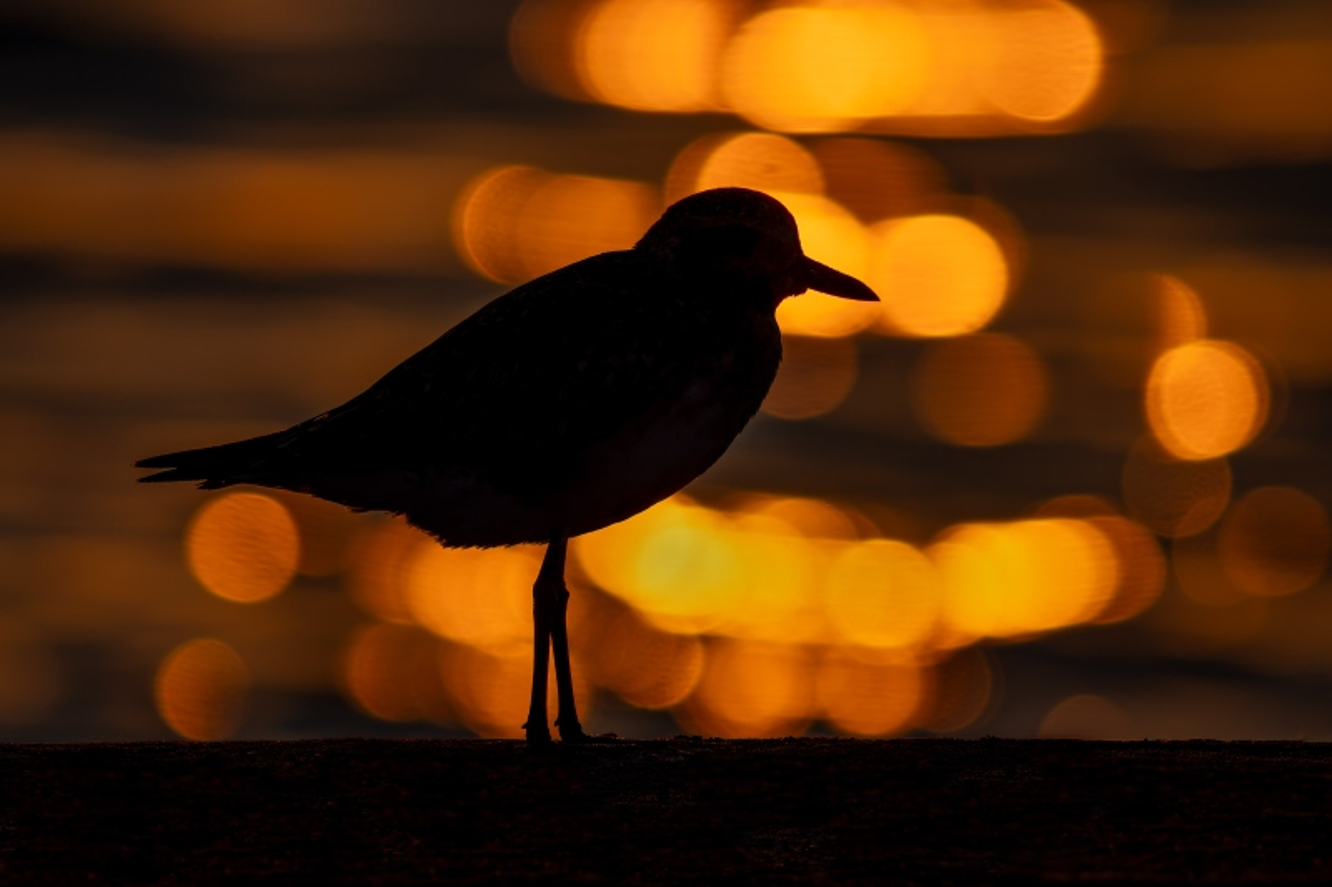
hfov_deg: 3.0
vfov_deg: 2.0
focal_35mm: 696
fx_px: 25745
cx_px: 666
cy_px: 444
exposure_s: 1/2000
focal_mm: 464
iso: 125
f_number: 6.3
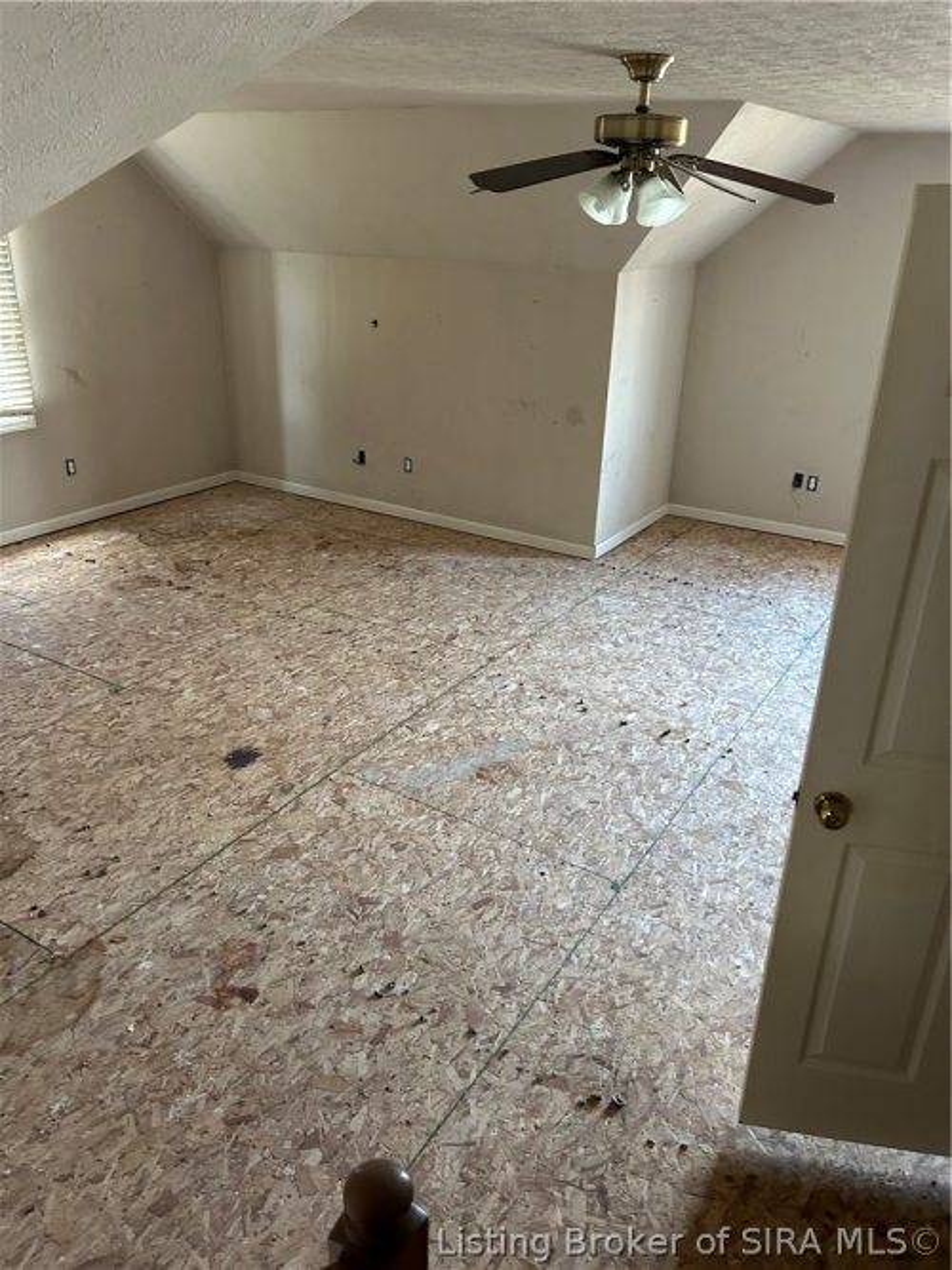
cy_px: 635
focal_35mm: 26
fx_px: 954
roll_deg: +0.0
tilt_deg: -24.7
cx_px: 476
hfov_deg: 53.0
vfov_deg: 67.3
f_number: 1.5
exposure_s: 1/60
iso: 250
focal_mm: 5.7
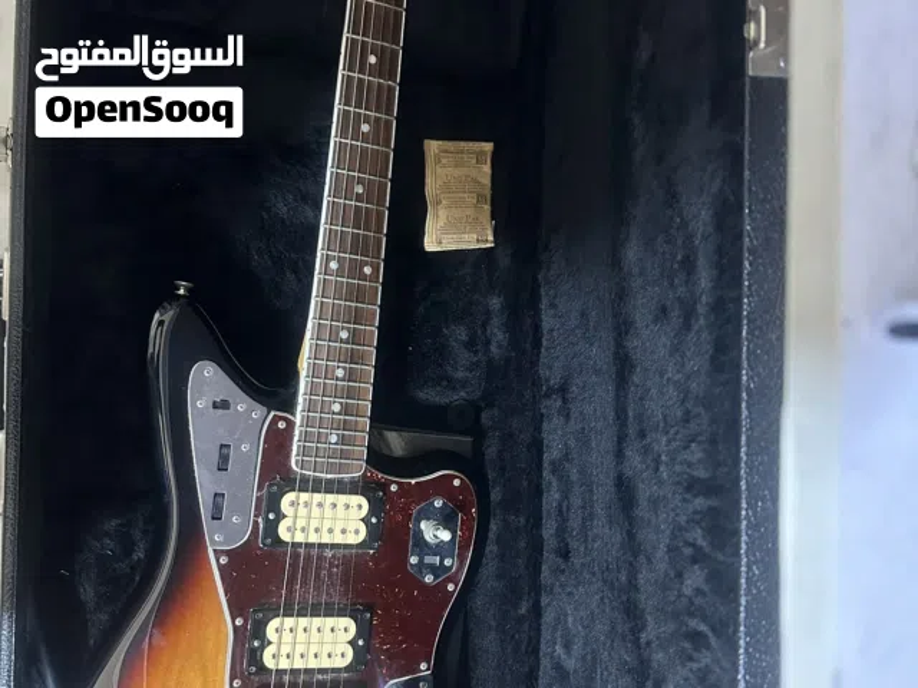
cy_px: 344
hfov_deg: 71.6
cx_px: 459
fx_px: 636
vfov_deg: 56.8
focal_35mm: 24
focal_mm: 6.86
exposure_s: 1/25
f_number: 1.78
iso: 800
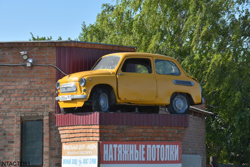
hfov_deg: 18.2
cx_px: 125
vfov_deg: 12.2
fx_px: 781
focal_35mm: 112
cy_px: 84
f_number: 8
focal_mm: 75
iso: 125
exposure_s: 1/250
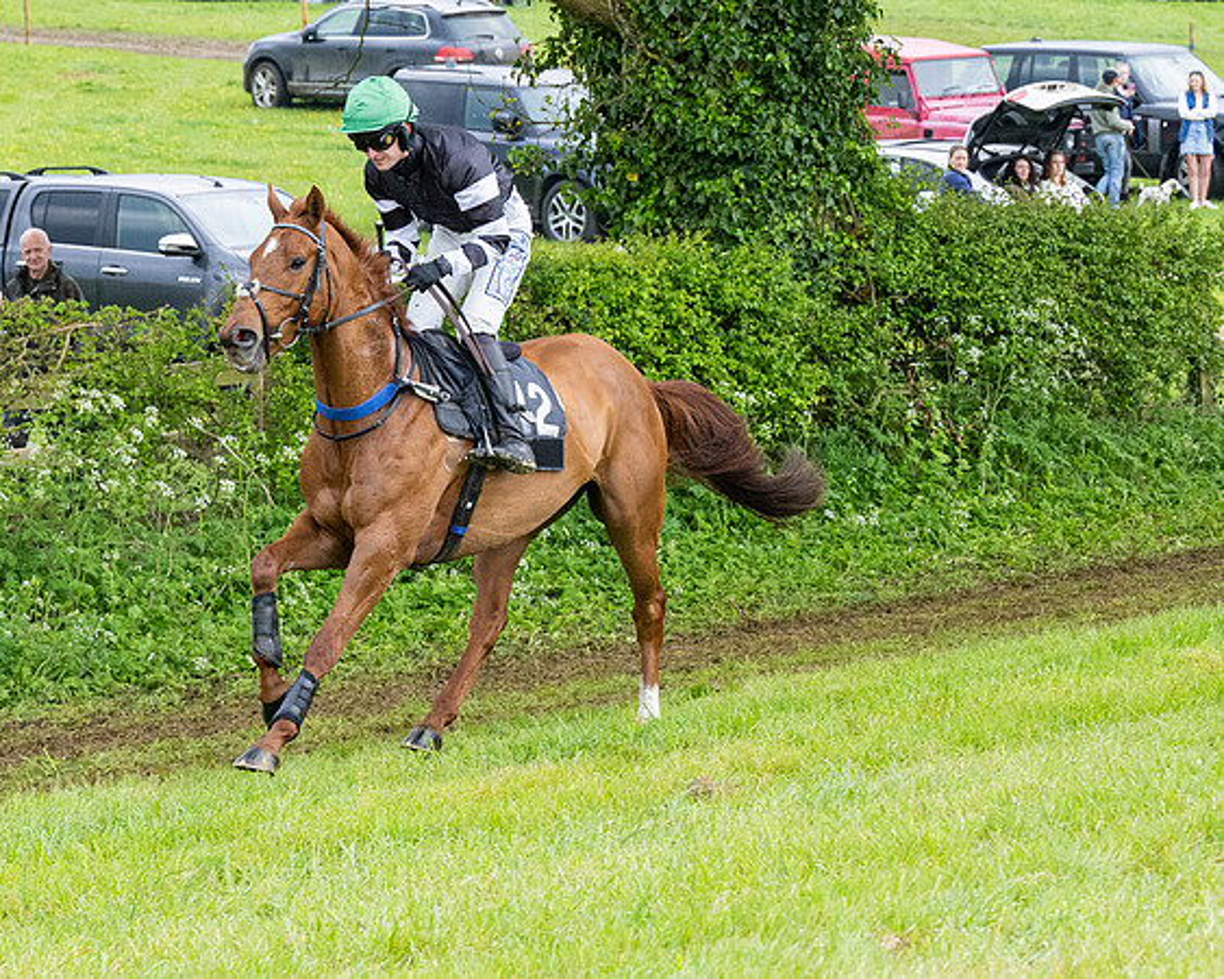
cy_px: 471
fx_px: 6472
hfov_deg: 10.8
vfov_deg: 8.6
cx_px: 407
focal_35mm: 179
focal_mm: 70
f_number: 4
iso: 800
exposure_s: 1/1600
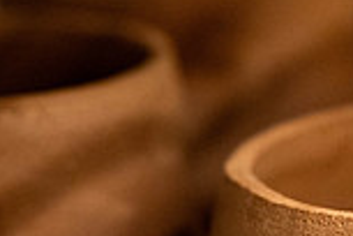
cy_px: 106
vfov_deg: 7.4
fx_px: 1824
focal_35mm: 186
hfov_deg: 10.8
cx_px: 434
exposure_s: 1/320
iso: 1600
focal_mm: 46
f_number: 3.2
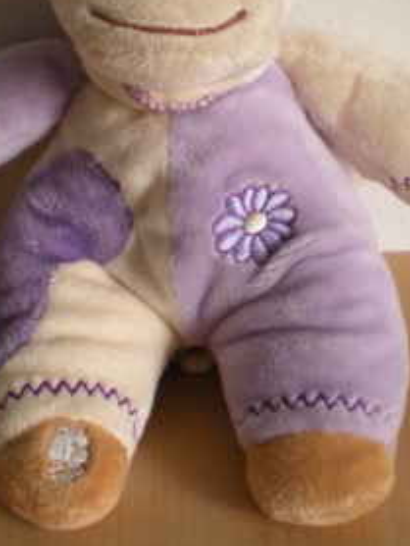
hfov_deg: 20.8
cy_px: 185
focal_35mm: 71
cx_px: 202
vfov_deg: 27.2
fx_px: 1120
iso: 74
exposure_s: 1/61.5
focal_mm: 6.3
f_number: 3.1
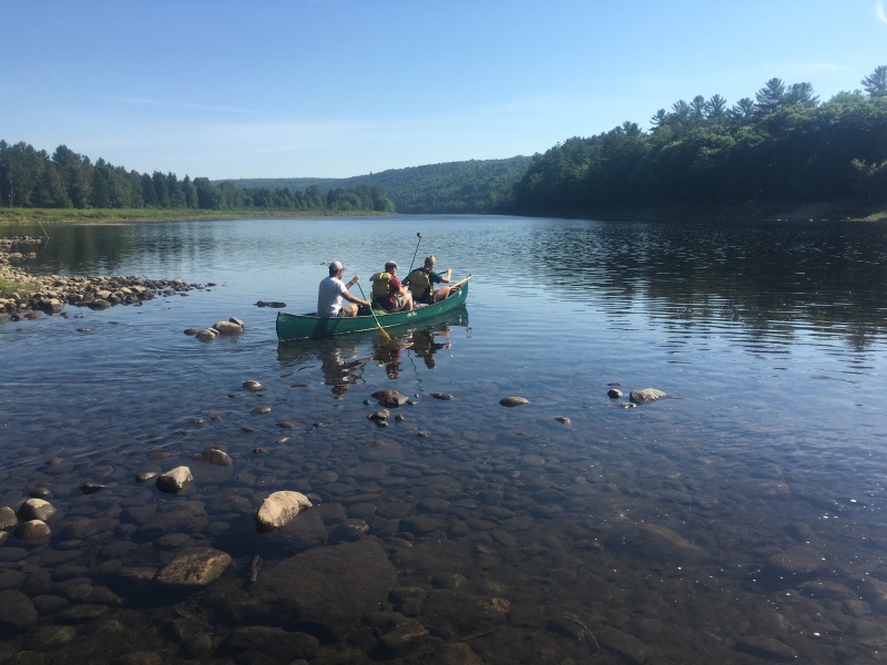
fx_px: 743
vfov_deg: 48.2
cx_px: 444
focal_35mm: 29
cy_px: 332
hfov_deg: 61.7
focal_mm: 4.15
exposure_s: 1/1425
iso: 25
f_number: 2.2
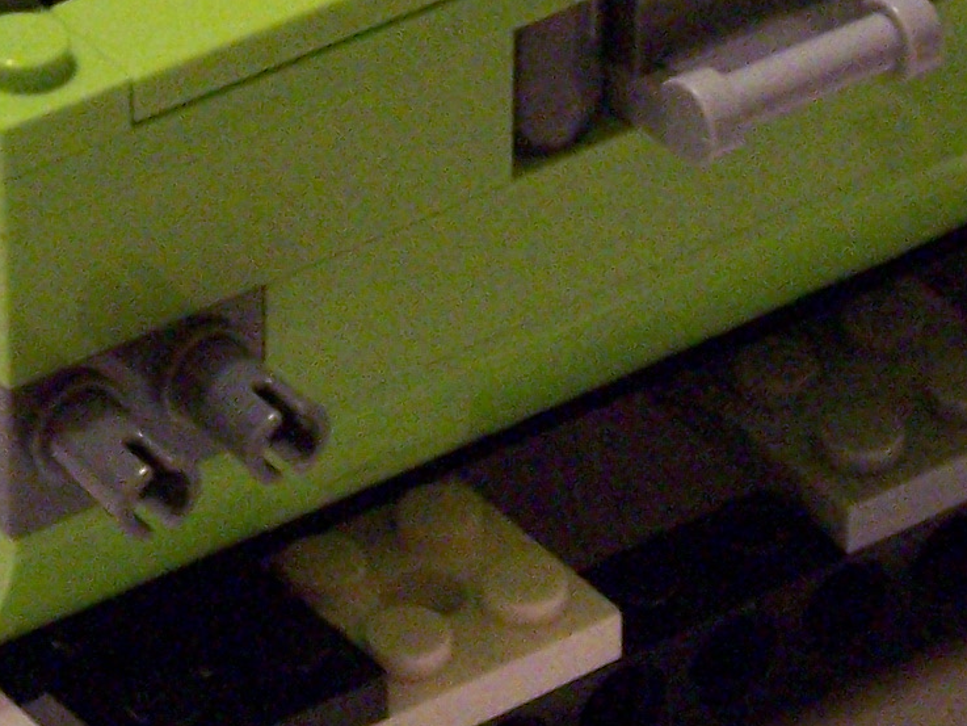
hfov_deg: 7.6
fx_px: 7320
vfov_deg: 5.7
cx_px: 545
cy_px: 88
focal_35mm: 262
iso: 400
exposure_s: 1/20
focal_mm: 12.4
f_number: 3.2
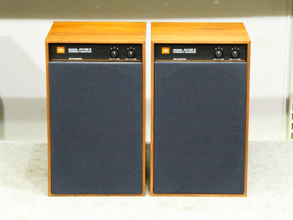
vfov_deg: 12.0
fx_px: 1050
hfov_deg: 15.9
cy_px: 110
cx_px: 146
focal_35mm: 124
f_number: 6.3
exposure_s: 1/15
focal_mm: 22.3
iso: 1600
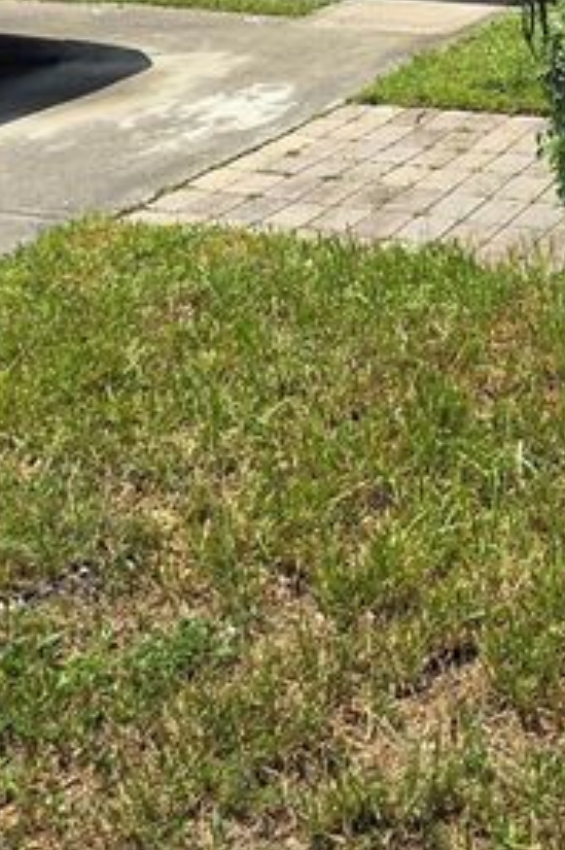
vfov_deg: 30.2
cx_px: 540
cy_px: -131
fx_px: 1367
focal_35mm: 58
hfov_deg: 22.6
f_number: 1.7
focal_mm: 6.3
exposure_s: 1/833
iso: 12
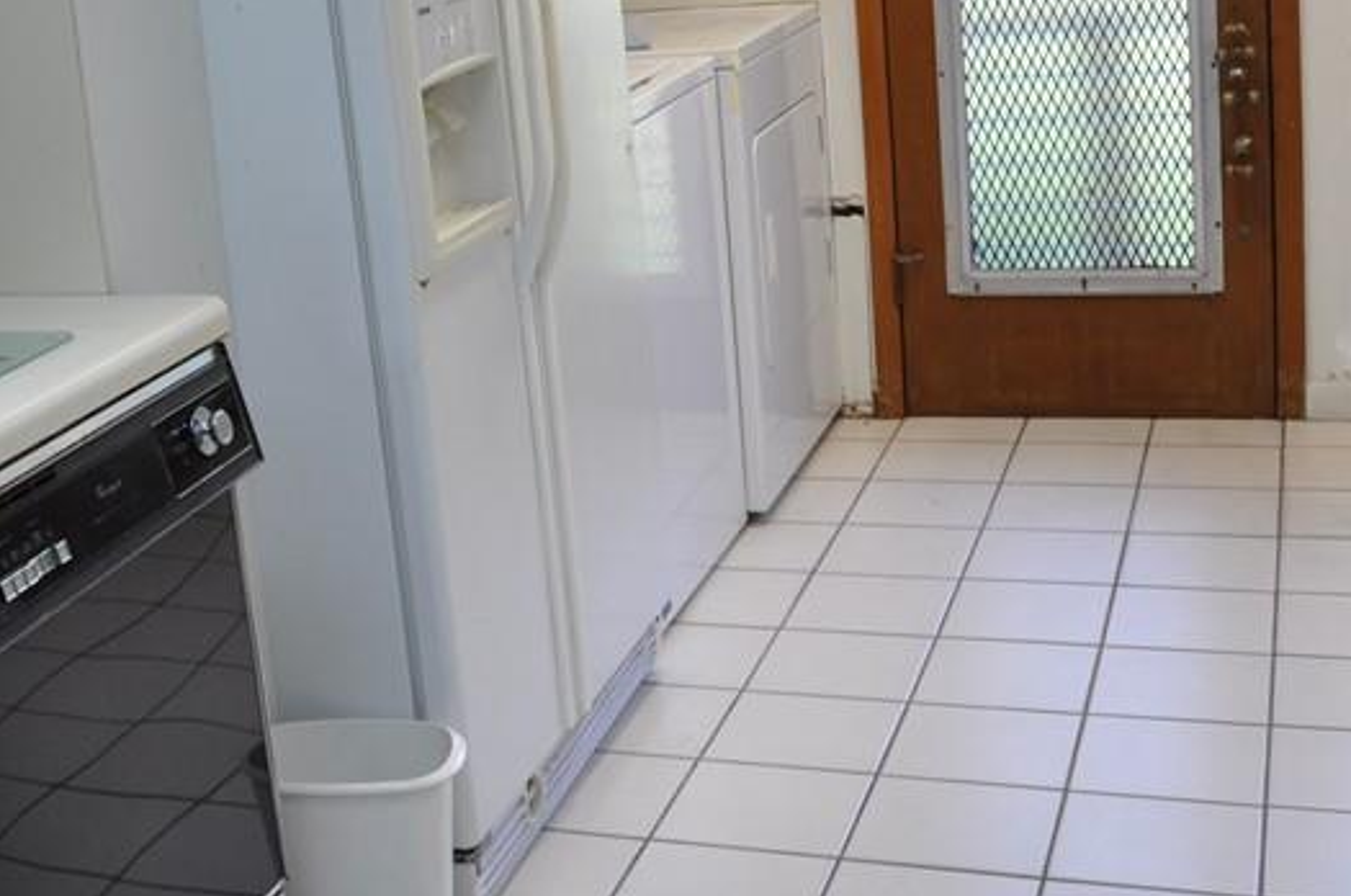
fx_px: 2098
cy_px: 183
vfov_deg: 23.7
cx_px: 327
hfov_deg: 34.9
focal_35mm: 56
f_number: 5.6
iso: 360
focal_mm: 18
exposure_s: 1/30
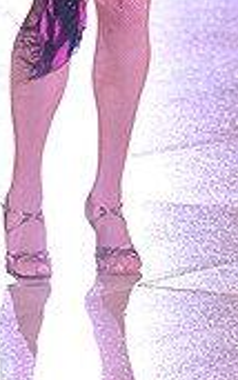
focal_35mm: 468
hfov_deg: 2.8
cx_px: -41
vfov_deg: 4.5
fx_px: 4853
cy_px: -160
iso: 3200
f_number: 5
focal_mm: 135
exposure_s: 1/320
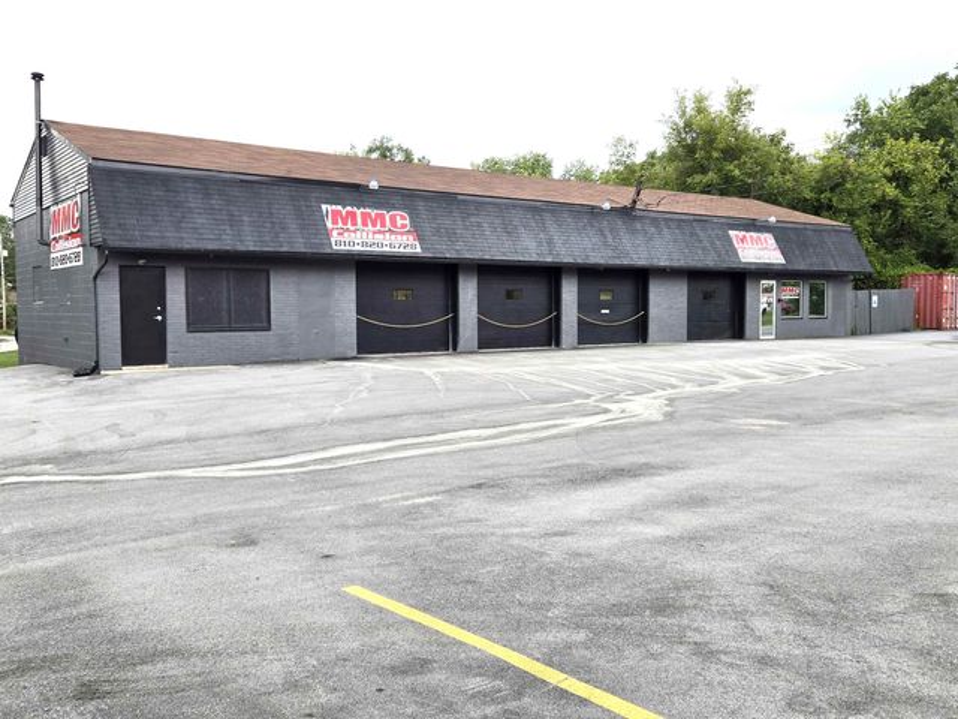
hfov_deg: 73.9
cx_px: 479
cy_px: 360
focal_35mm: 23
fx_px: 637
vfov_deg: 58.9
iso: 80
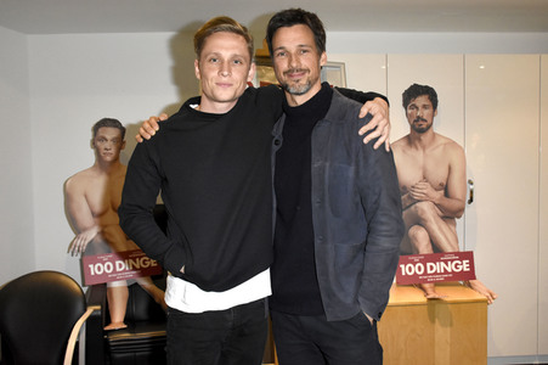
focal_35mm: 33
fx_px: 502
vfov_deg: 39.9
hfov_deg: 57.3
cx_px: 274
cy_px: 182
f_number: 6.3
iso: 2500
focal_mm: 22
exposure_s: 1/60
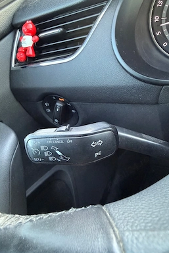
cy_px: 129
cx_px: 90
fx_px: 190
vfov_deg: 67.4
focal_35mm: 27
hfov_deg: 47.9
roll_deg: +27.6
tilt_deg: -37.3
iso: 500
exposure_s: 1/60
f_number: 2.2
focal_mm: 2.22
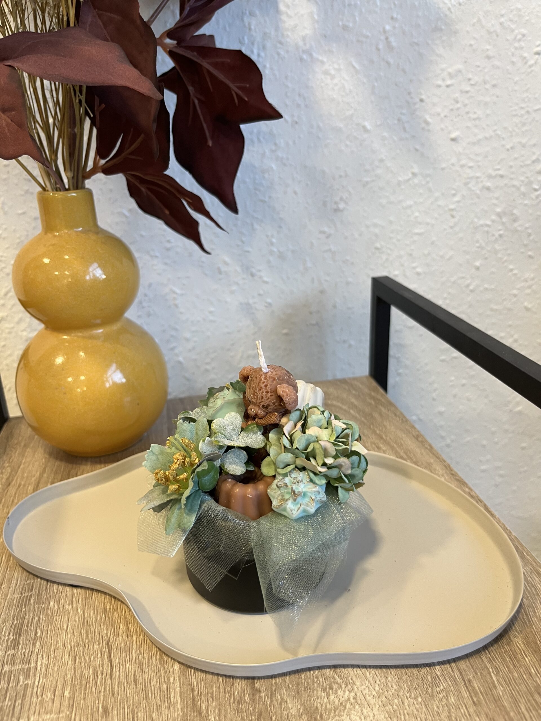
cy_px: 360
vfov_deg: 67.3
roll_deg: +4.4
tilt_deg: -22.3
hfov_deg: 53.1
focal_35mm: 26
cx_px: 270
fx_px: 542
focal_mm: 5.1
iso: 100
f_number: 1.6
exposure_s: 1/50
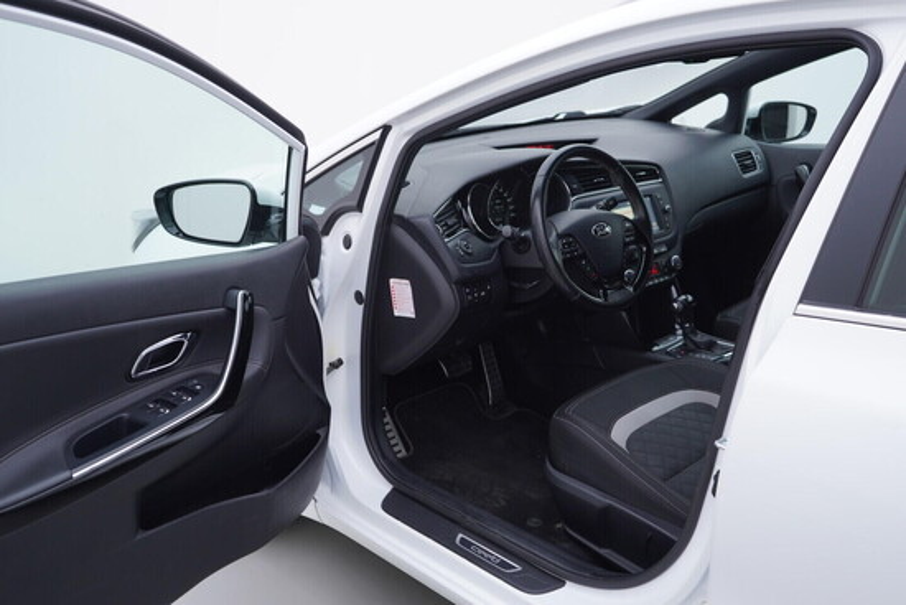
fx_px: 906
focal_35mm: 36
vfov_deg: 36.9
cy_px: 302
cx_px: 453
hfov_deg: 53.1
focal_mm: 24
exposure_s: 1/60
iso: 125
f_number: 3.5
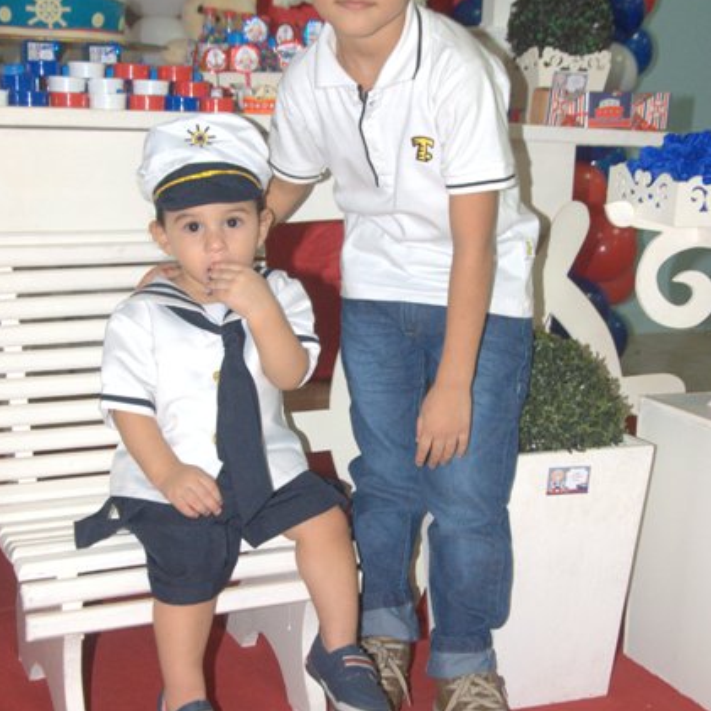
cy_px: 309
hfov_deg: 27.7
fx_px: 1441
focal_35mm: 62
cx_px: 355
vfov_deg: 27.7
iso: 800
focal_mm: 32
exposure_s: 1/60
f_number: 4.2
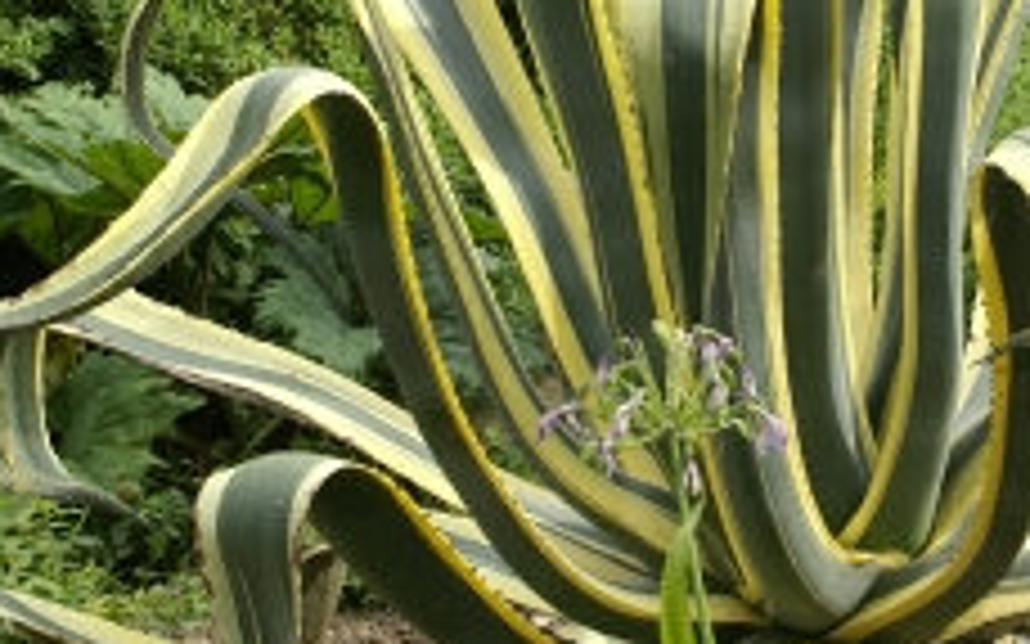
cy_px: 113
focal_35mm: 156
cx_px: 702
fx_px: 4382
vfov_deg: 8.4
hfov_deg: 13.4
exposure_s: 1/160
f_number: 7.1
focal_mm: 45
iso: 100
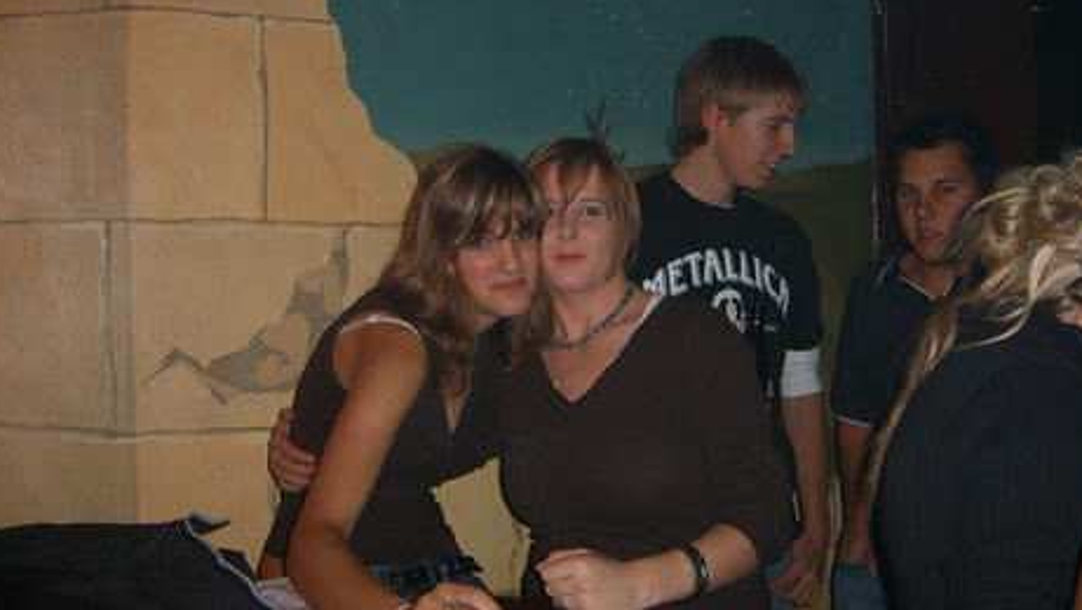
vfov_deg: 30.3
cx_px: 540
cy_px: 204
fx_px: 1120
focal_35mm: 39
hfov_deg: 51.6
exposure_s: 1/30
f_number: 2.8
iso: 100
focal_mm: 5.8
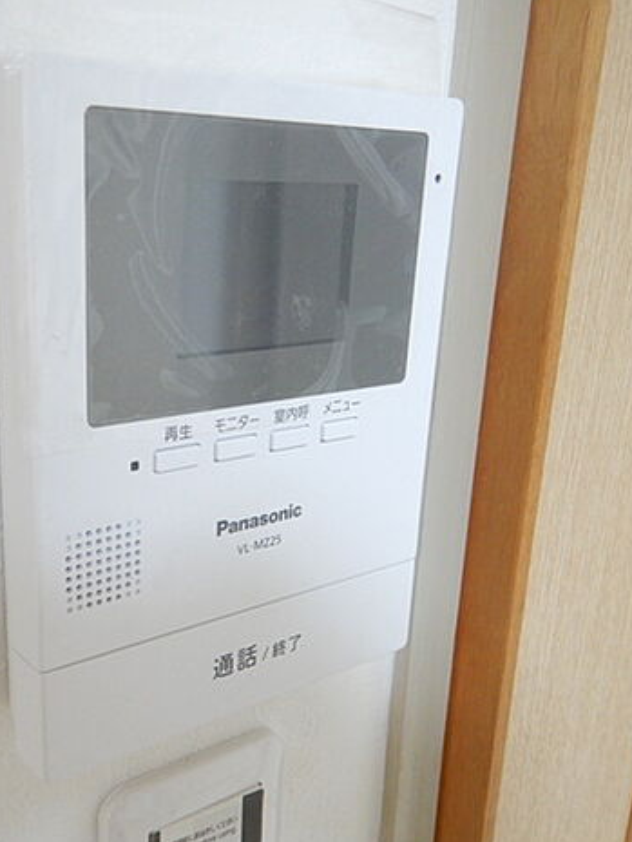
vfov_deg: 55.3
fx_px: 803
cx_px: 183
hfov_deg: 42.1
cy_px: 416
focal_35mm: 33
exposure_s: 1/25
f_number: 2.8
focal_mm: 4.3
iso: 400
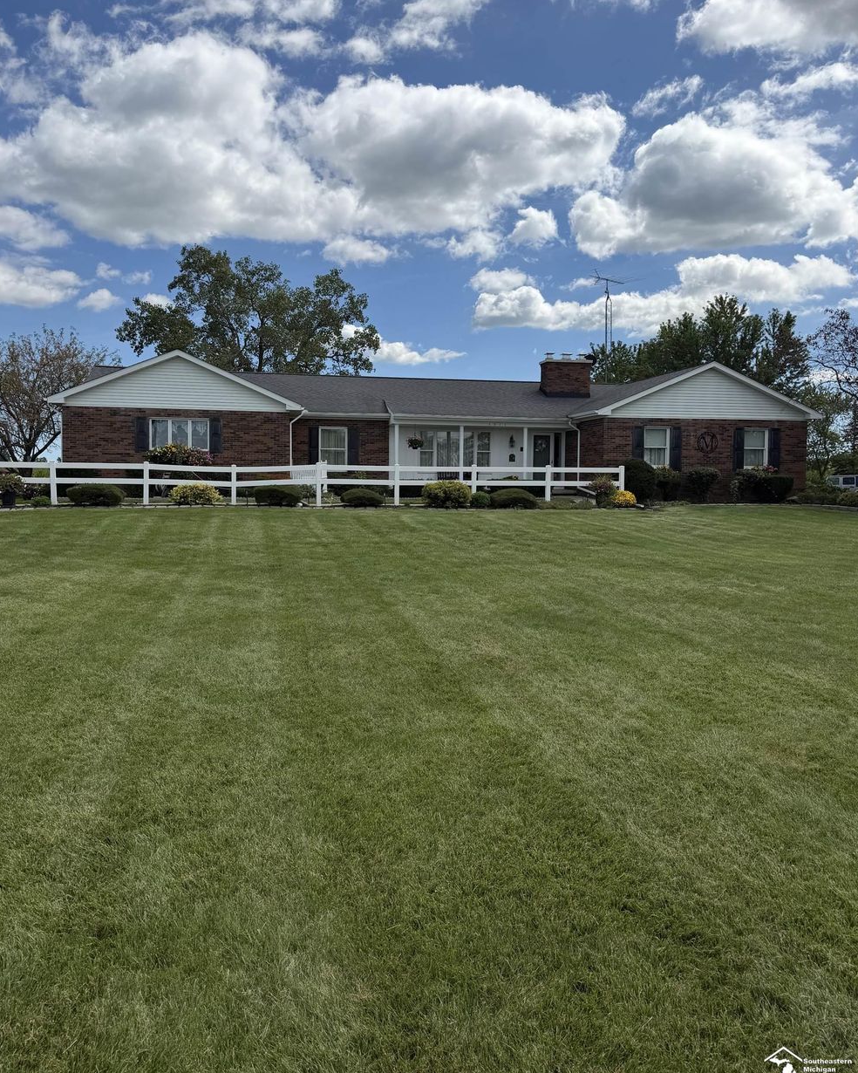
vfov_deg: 65.9
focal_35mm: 26
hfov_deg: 54.9
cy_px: 497
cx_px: 416
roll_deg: -0.7
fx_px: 825
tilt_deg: -1.9
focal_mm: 6.76
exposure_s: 1/6711
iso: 80
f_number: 1.78
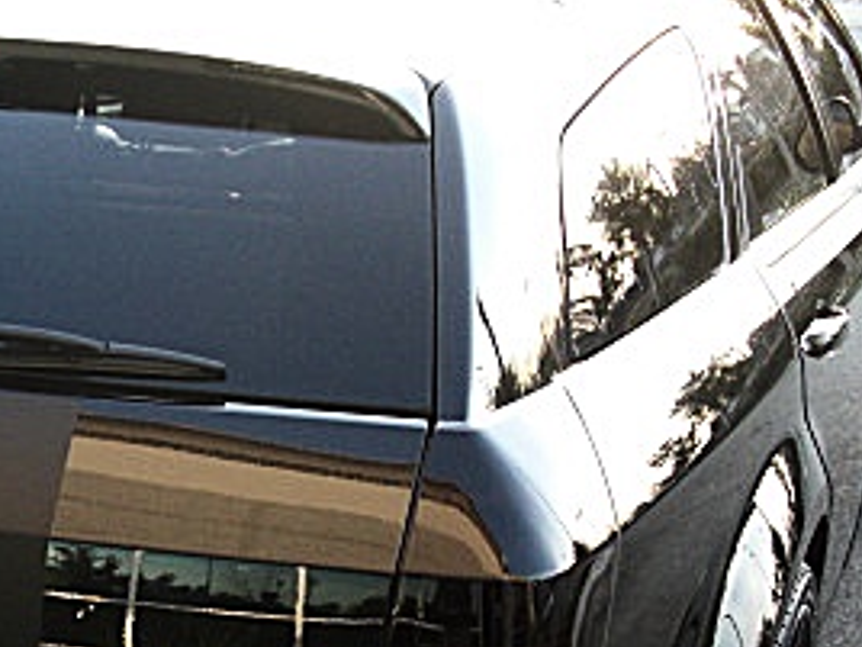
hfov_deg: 22.2
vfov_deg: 16.9
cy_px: 595
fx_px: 2142
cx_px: 71
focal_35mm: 86
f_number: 2.8
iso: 200
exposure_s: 1/100
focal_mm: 6.3
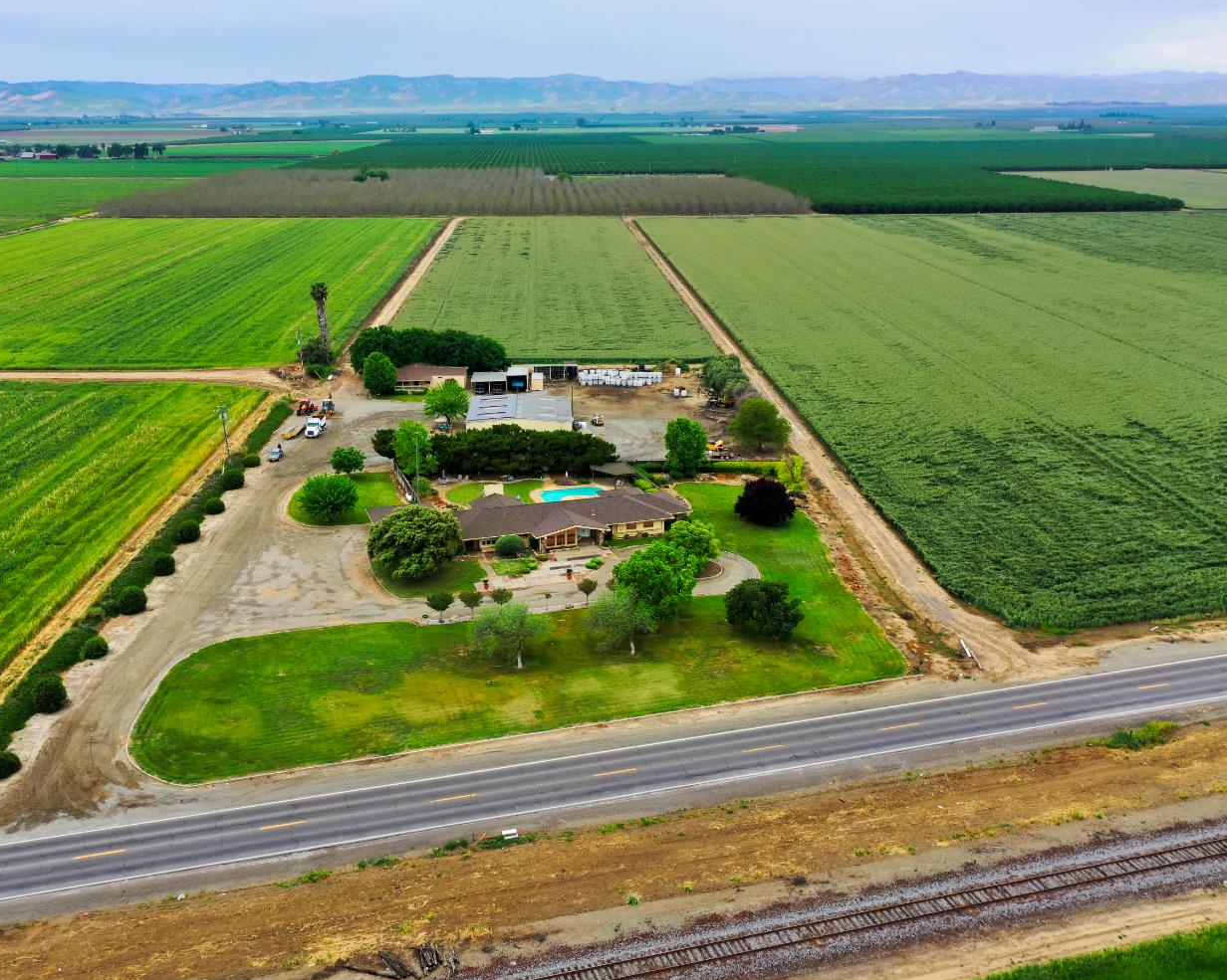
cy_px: 493
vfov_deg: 45.8
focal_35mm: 32
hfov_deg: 55.5
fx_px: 1162
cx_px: 532
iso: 100
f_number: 4.5
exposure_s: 1/120
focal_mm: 10.26
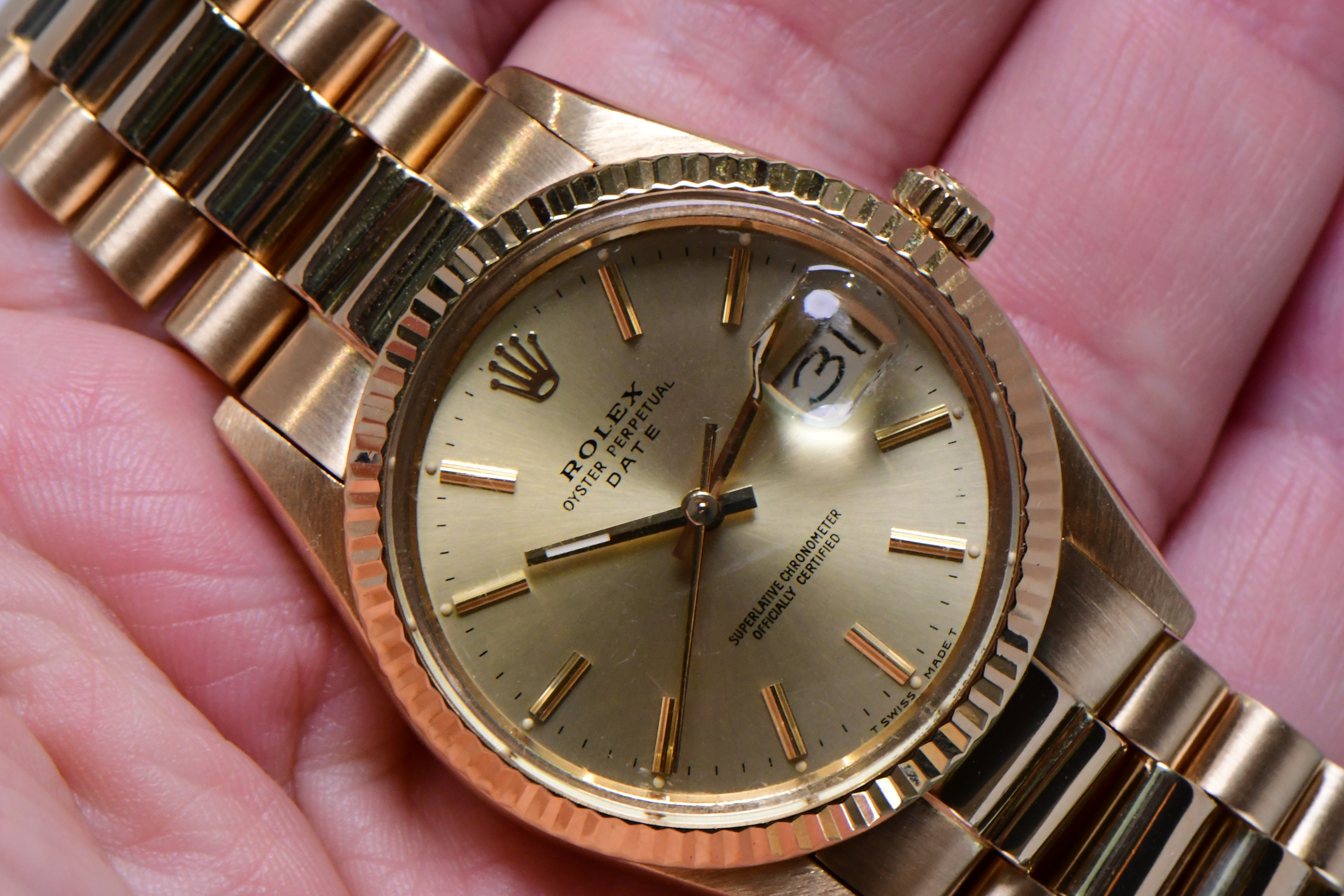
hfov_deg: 12.7
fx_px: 6048
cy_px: 427
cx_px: 670
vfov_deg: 8.5
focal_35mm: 162
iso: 1600
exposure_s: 1/60
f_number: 18
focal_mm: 85
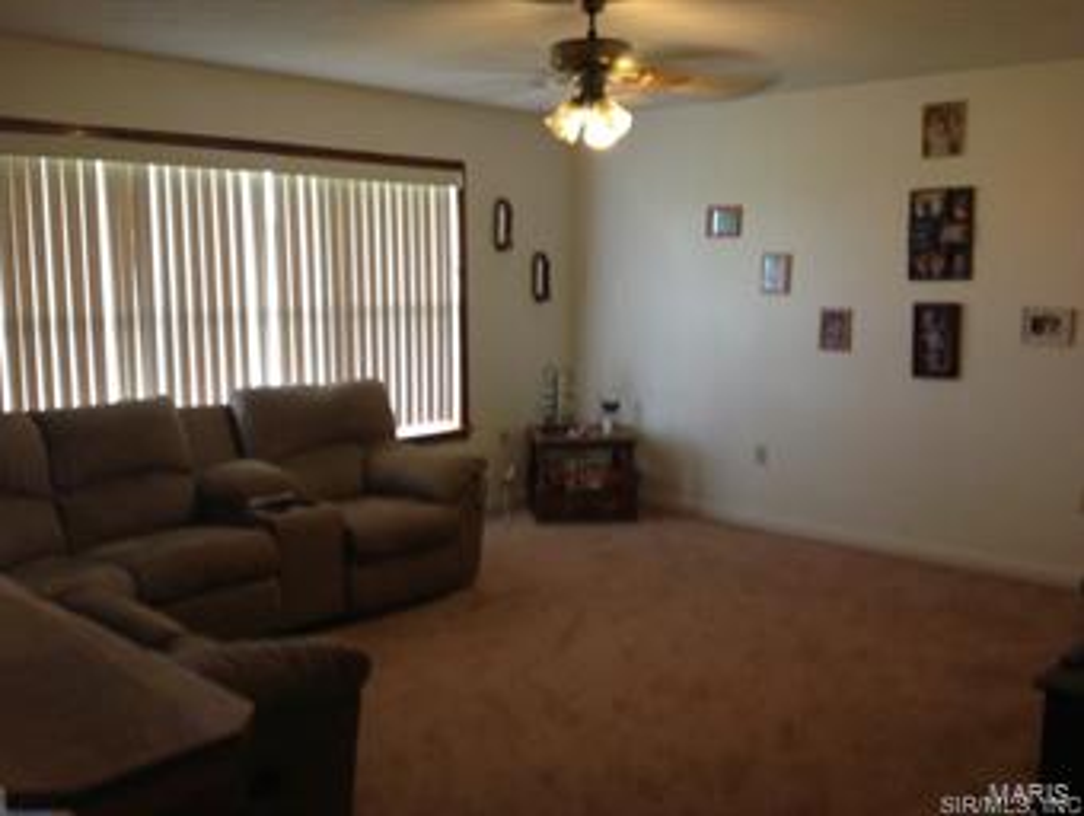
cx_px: 542
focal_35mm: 35
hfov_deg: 52.6
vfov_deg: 40.8
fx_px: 1098
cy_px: 408
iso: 100
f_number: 2.4
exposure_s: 1/15
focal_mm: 4.28
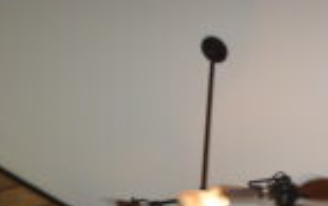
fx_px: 385
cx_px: 365
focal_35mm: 43
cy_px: 294
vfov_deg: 24.5
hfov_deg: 38.0
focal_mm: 10
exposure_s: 1/60
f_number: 3.5
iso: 640
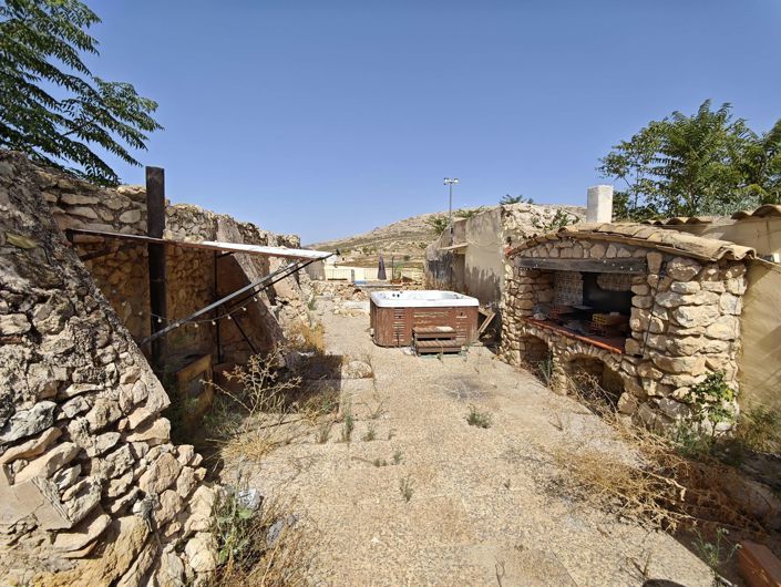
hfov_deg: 102.0
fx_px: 316
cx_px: 390
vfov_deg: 85.8
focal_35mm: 14
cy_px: 294
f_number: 2.2
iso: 50
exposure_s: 1/577
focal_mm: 2.16
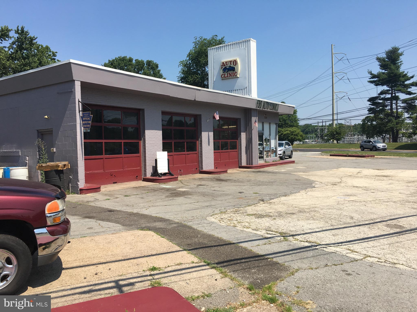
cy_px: 156
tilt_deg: +0.6
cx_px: 208
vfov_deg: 48.2
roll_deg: +1.3
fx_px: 349
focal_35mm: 29
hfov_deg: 61.7
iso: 25
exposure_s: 1/1538
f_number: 2.2
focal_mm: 4.15
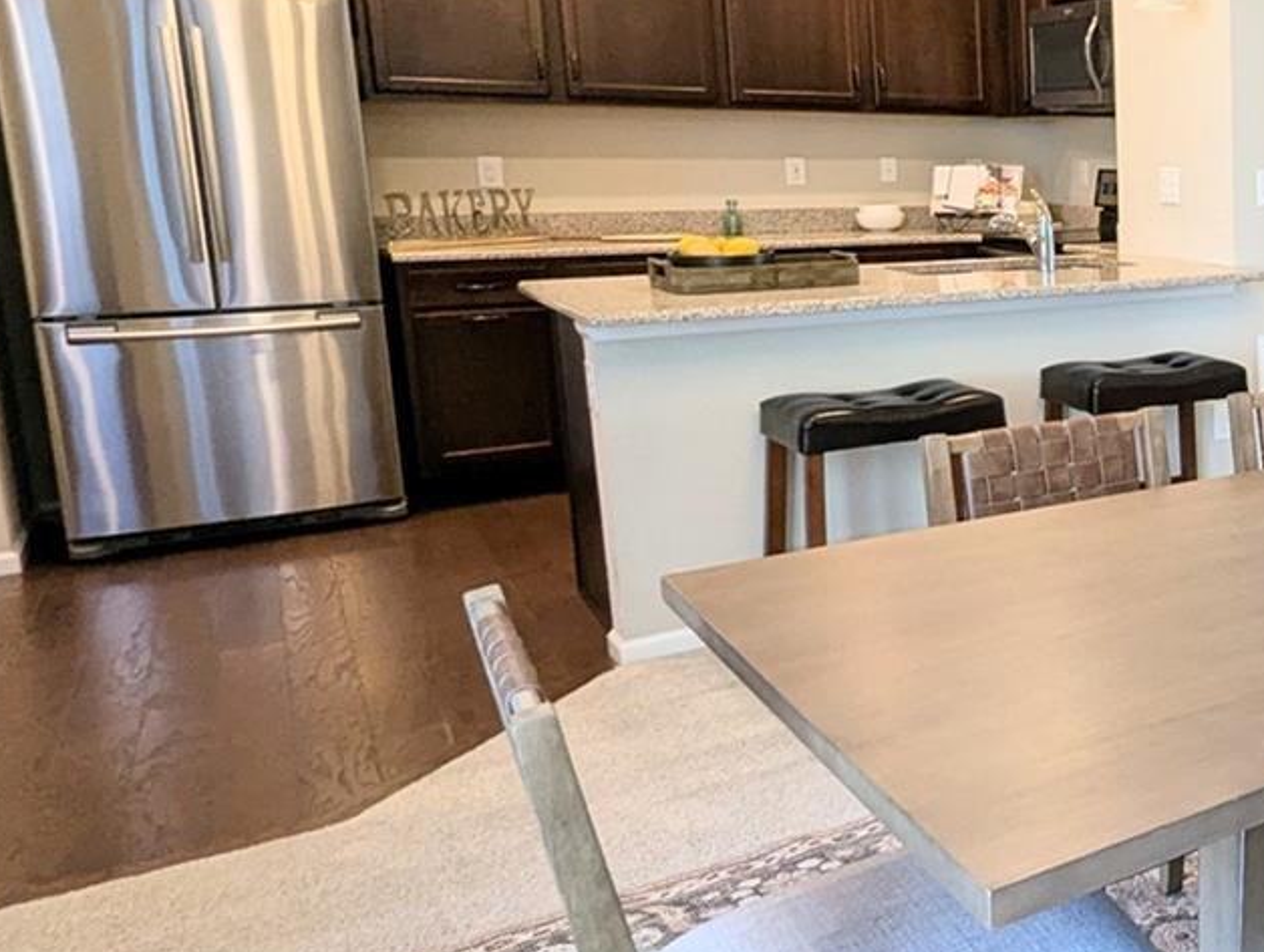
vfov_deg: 42.7
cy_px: 350
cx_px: 1449
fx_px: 1207
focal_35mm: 33
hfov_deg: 41.5
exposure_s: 1/60
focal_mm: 1.95
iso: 69
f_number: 2.2
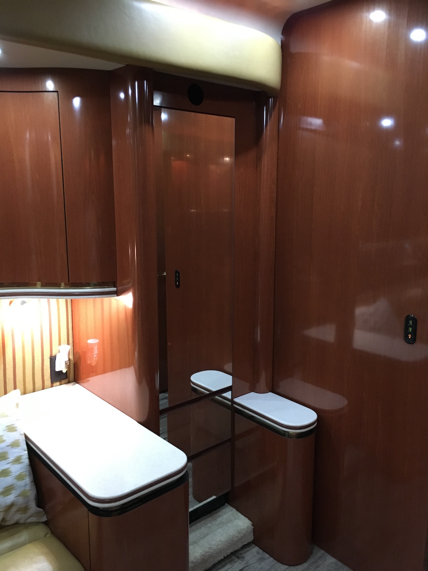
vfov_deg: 61.7
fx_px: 478
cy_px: 286
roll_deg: +0.1
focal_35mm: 29
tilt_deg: -10.6
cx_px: 214
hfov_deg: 48.2
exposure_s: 1/15
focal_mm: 4.15
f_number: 2.2
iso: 200
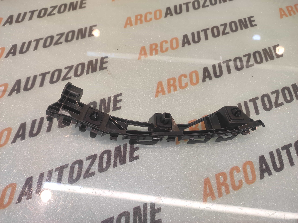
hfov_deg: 91.1
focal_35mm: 17
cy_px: 112
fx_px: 146
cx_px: 149
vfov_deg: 74.7
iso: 132
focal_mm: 4.74
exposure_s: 1/33
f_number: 1.79
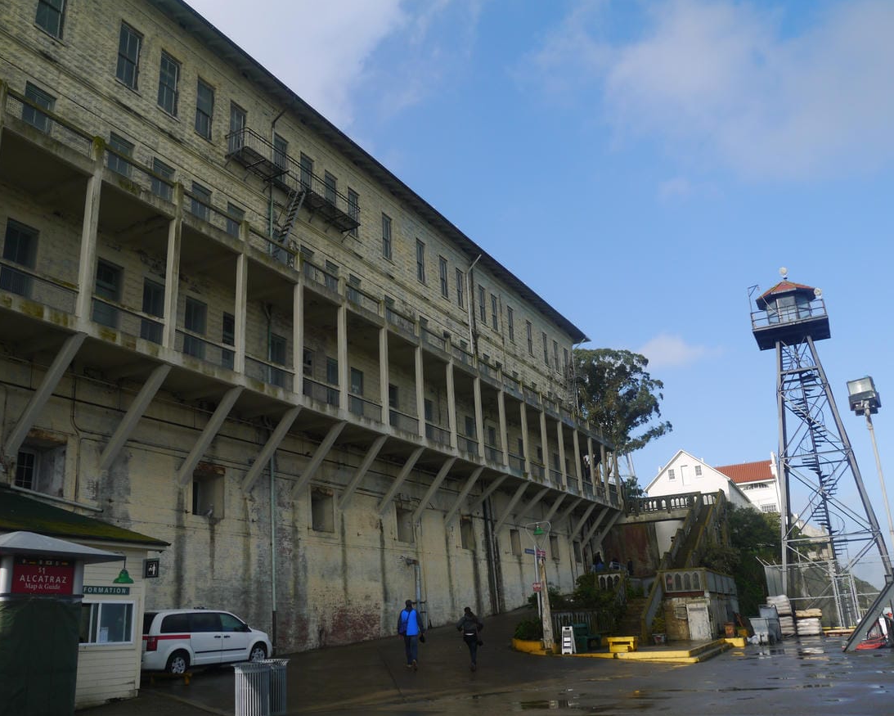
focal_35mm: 30
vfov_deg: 48.5
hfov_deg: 58.8
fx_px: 794
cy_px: 367
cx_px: 436
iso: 160
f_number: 7.1
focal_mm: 14
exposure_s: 1/500
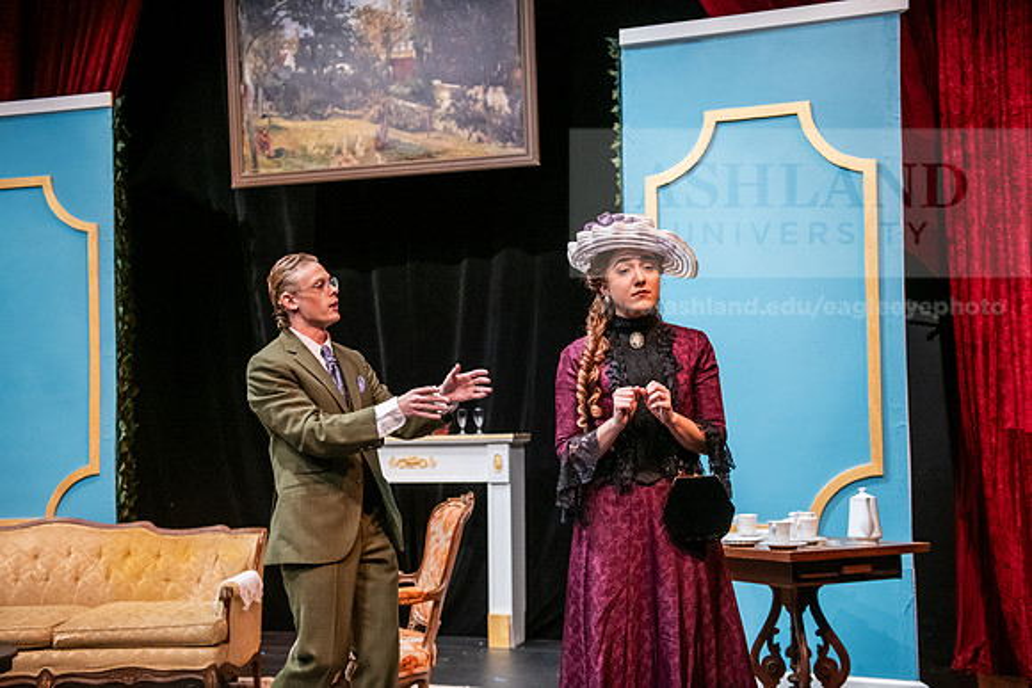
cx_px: 516
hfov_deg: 43.6
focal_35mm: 45
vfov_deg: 29.9
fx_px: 1290
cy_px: 344
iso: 3200
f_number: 3.2
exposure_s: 1/200
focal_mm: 45
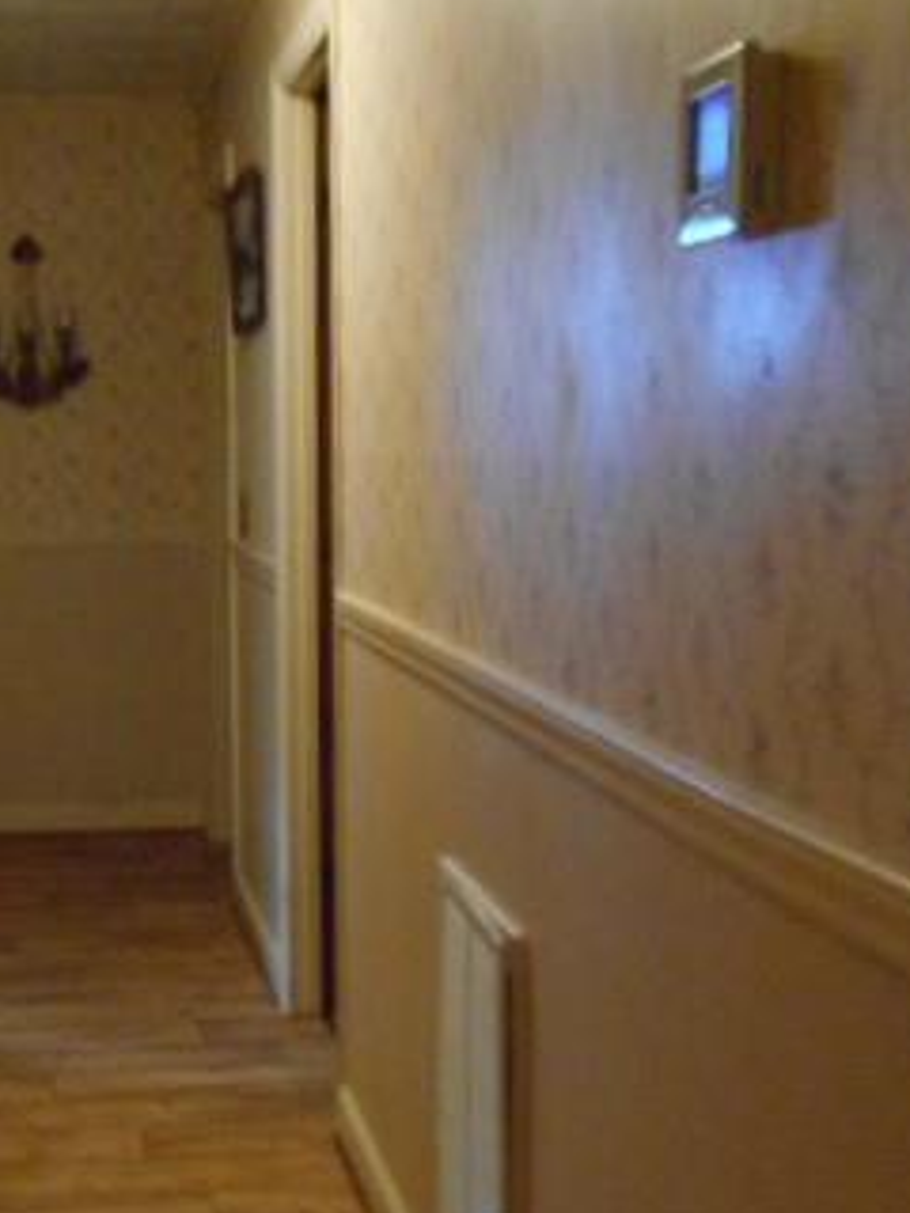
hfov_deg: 27.2
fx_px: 1823
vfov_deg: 36.8
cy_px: 690
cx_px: 118
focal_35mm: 52
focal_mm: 4.6
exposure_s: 1/10
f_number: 3.2
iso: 800
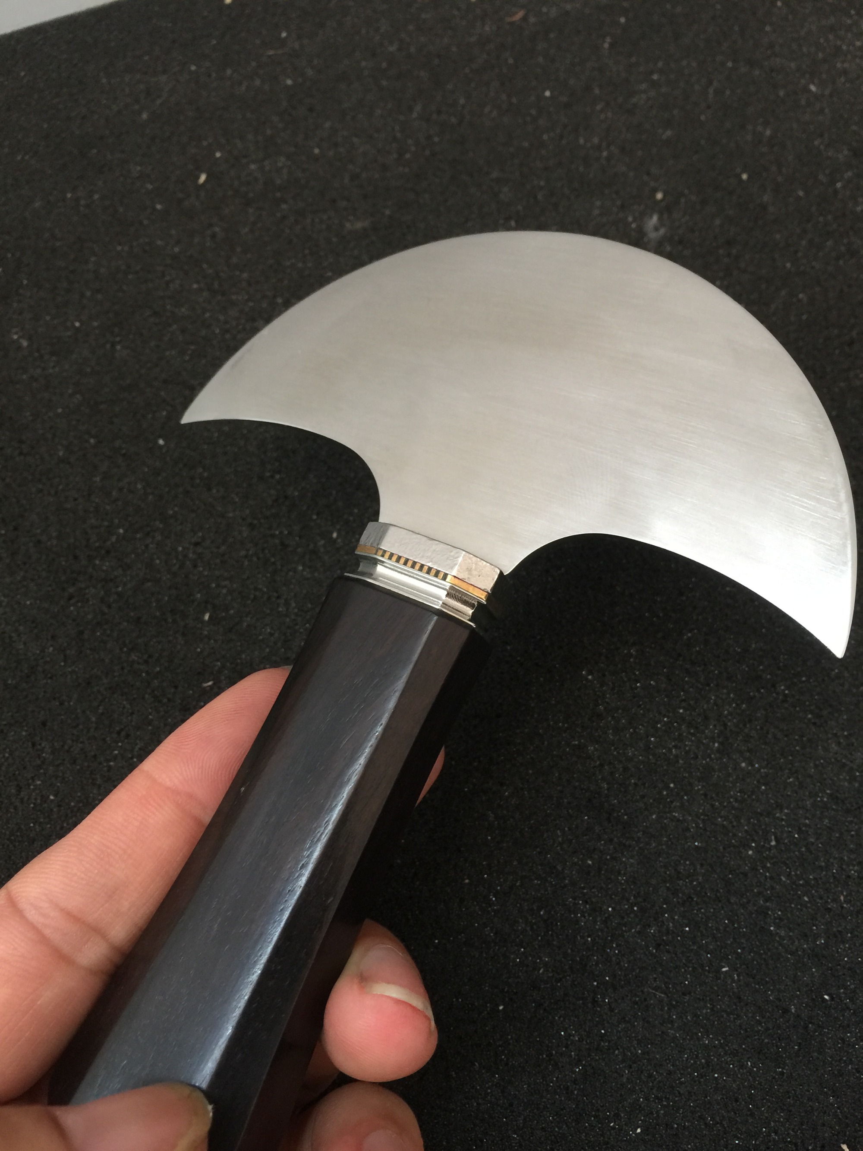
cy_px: 576
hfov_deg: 48.2
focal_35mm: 29
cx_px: 432
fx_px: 964
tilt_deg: -69.6
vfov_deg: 61.7
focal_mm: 4.15
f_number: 2.2
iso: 64
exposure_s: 1/17
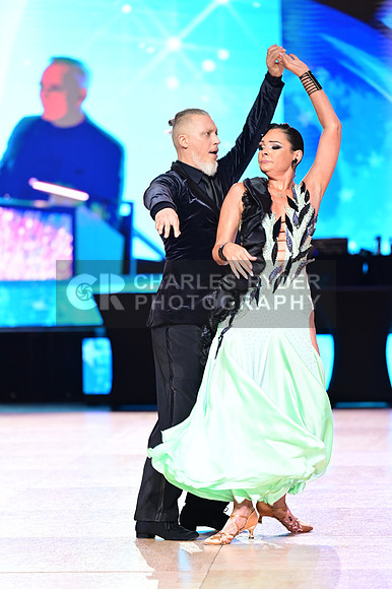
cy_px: 294
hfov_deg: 10.5
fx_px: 2126
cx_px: 196
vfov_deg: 15.8
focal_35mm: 130
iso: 1600
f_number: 2.8
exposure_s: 1/320
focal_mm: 130
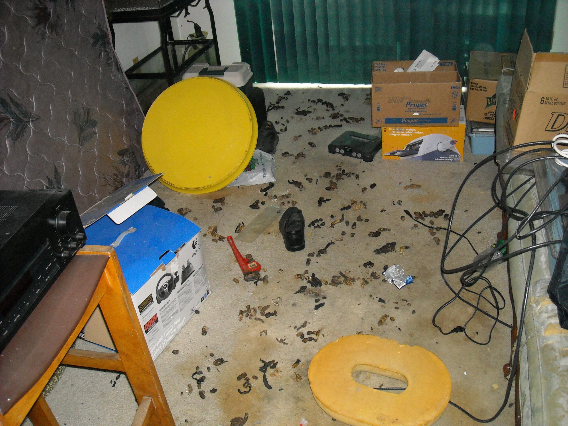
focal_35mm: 35
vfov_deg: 40.7
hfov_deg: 52.6
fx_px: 574
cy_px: 213
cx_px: 284
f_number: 2.8
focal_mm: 5.7
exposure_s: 1/60
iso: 400
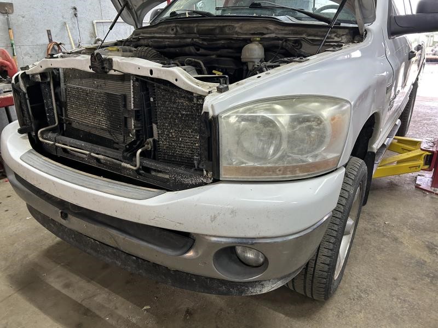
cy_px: 164
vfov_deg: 53.1
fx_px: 329
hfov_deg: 67.3
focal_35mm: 26
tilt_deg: -20.2
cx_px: 219
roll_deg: +0.5
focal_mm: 5.7
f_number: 1.5
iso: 200
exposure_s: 1/60
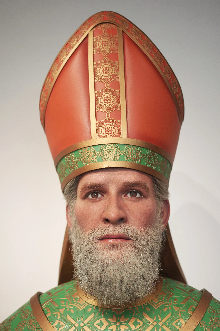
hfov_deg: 25.9
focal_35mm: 52
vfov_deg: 38.2
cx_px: 110
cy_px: 166
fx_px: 478
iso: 400
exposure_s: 1/250
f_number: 2.4
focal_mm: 35
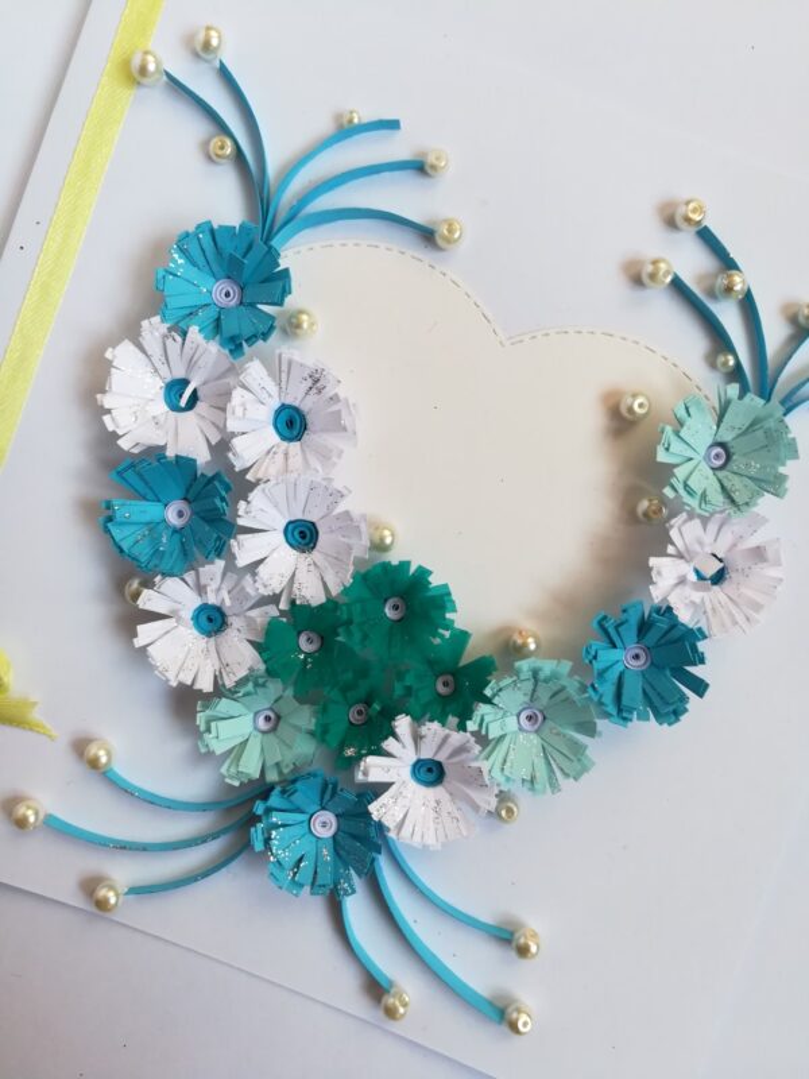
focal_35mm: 26
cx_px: 404
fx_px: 810
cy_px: 540
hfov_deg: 53.1
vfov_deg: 67.3
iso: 80
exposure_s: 1/33.3
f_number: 2.2
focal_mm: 3.83
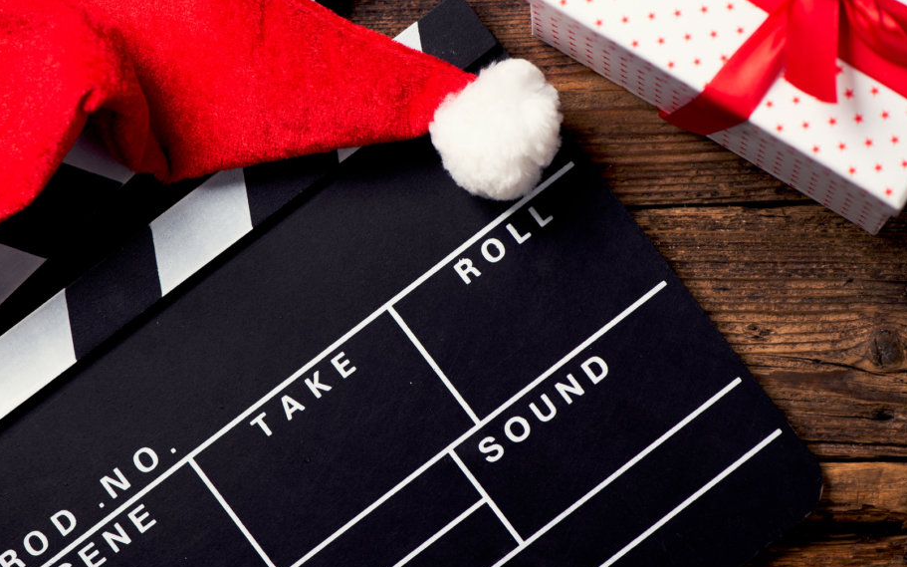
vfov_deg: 9.3
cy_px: 206
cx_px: 339
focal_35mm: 141
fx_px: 3485
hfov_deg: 14.8
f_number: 5.6
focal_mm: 105
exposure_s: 1/500
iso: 100
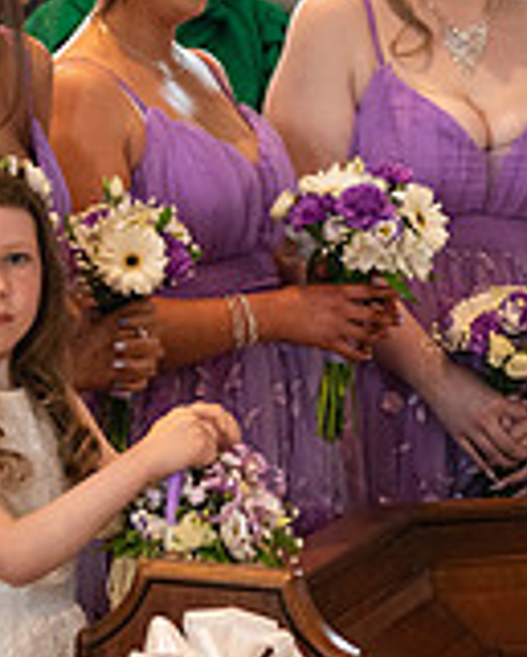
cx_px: -4
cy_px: 377
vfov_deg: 8.1
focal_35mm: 237
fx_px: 4616
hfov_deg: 6.5
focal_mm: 70
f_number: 3.5
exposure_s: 1/160
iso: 800
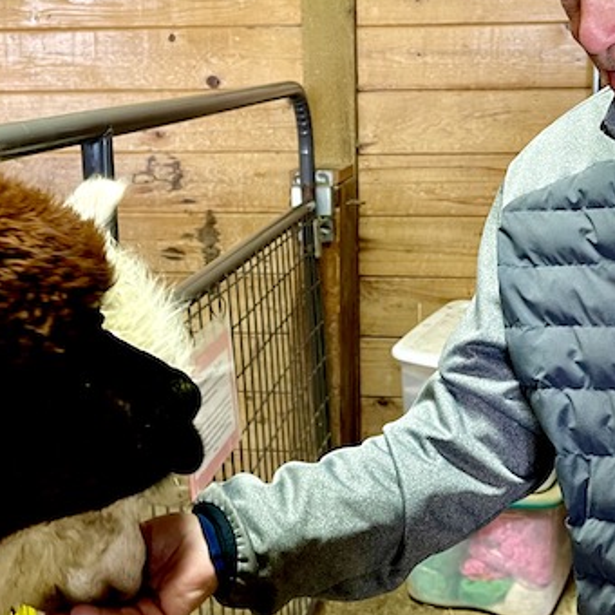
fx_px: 1085
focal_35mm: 54
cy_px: 197
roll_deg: -0.3
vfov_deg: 31.3
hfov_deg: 31.6
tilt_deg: -6.8
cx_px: 347
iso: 160
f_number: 1.6
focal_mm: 5.1
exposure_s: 1/60
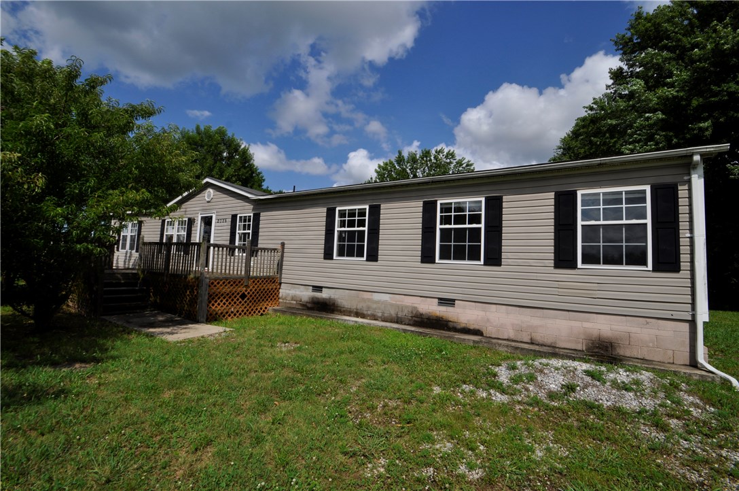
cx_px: 370
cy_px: 246
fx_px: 307
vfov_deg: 77.1
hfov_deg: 100.5
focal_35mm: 15
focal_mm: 10
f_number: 11
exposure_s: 1/500
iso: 200
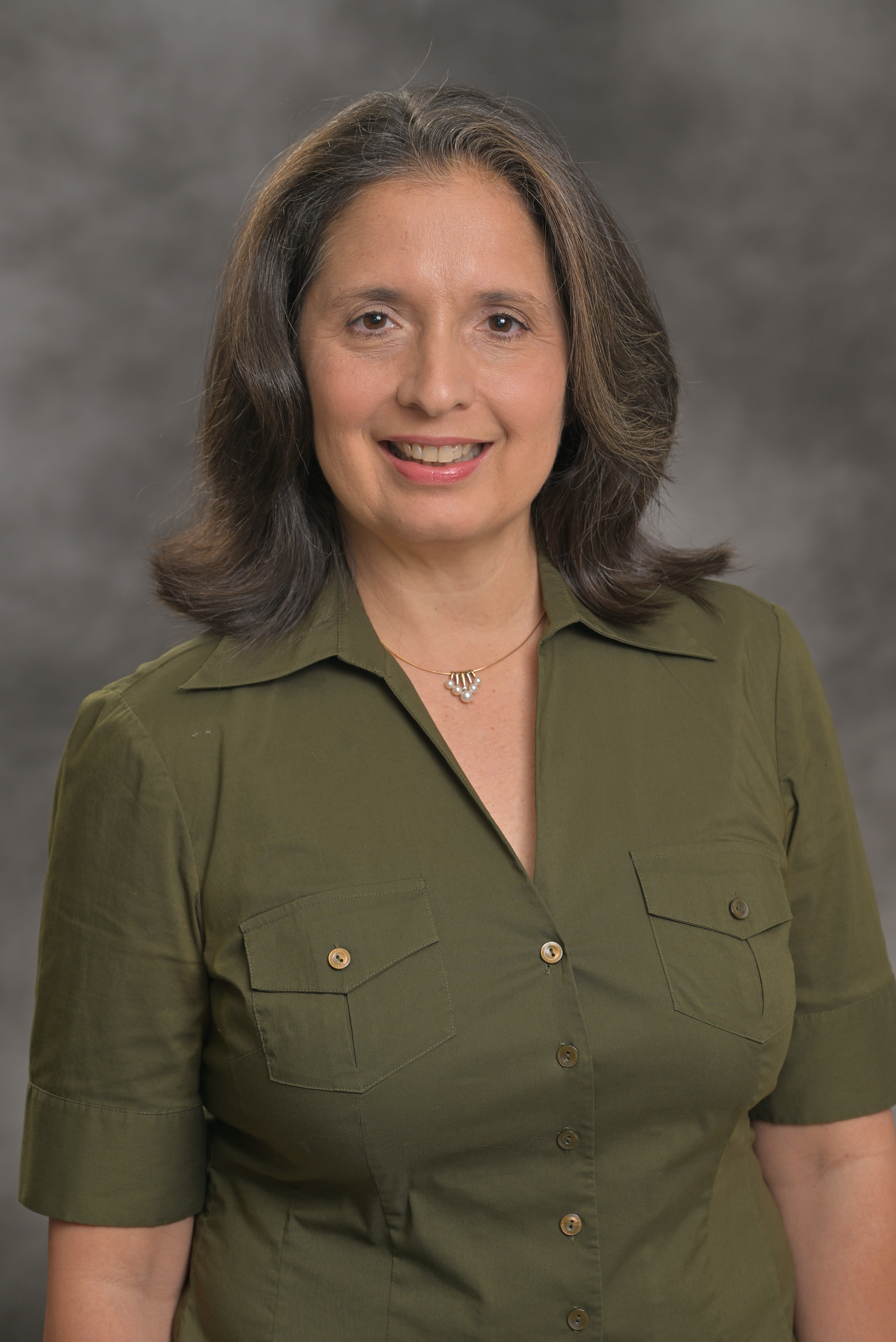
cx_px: 448
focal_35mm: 96
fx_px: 3579
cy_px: 671
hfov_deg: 14.3
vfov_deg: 21.2
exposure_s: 1/160
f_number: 6.3
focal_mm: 96
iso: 100
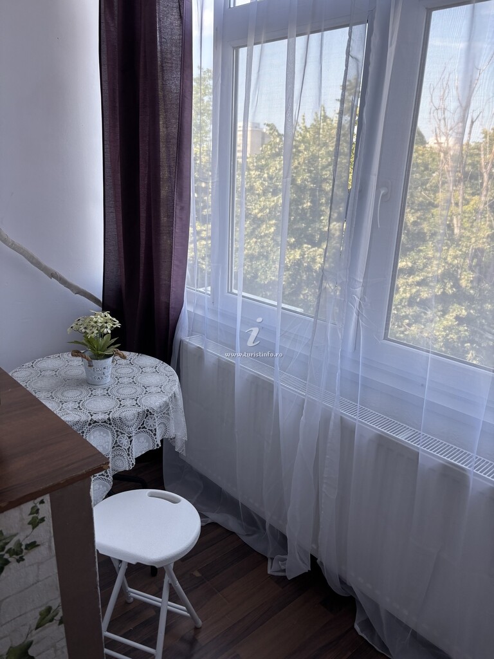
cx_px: 247
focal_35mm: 26
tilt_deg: -16.8
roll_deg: -3.2
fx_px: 495
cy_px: 330
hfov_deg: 53.1
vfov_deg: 67.3
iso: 40
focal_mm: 5.96
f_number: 1.6
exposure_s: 1/230
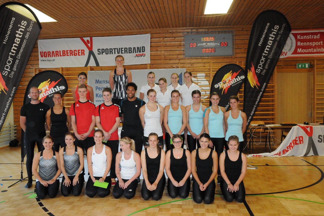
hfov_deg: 62.0
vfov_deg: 43.5
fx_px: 270
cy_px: 108
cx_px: 162
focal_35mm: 30
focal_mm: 20
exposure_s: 1/60
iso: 3200
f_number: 10
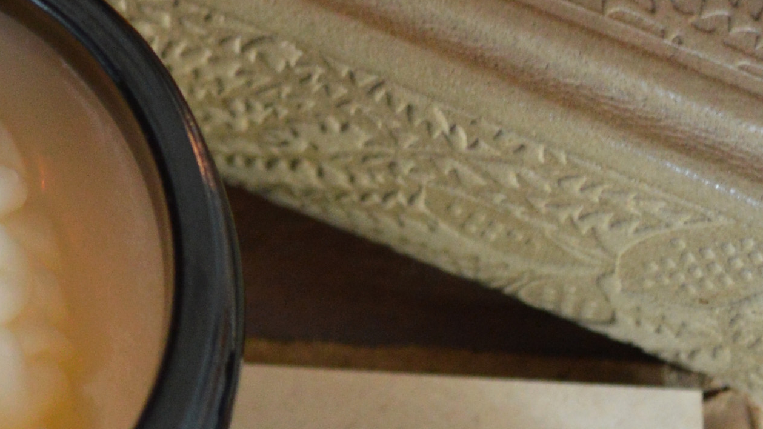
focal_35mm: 150
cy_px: -288
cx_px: -301
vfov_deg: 7.9
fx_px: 3035
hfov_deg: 13.7
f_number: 3.8
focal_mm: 20
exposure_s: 1/20
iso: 400
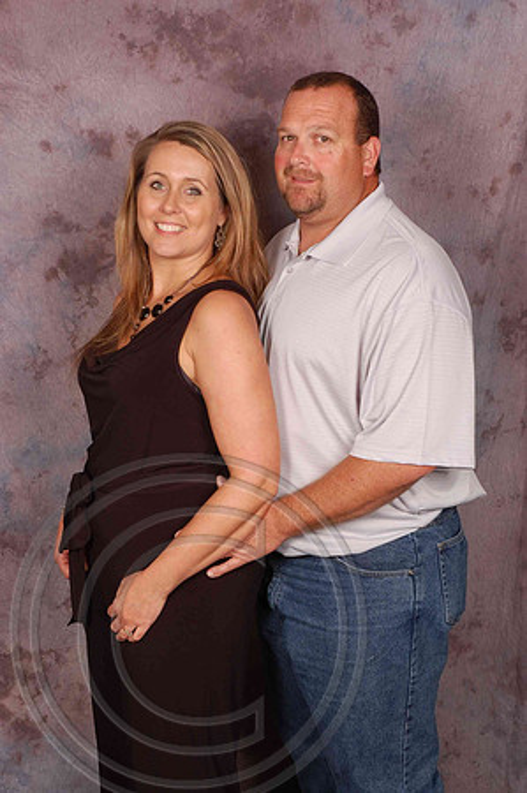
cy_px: 396
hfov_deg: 20.6
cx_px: 264
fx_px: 1452
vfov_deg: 30.5
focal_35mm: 66
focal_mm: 44
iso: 200
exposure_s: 1/125
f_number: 10
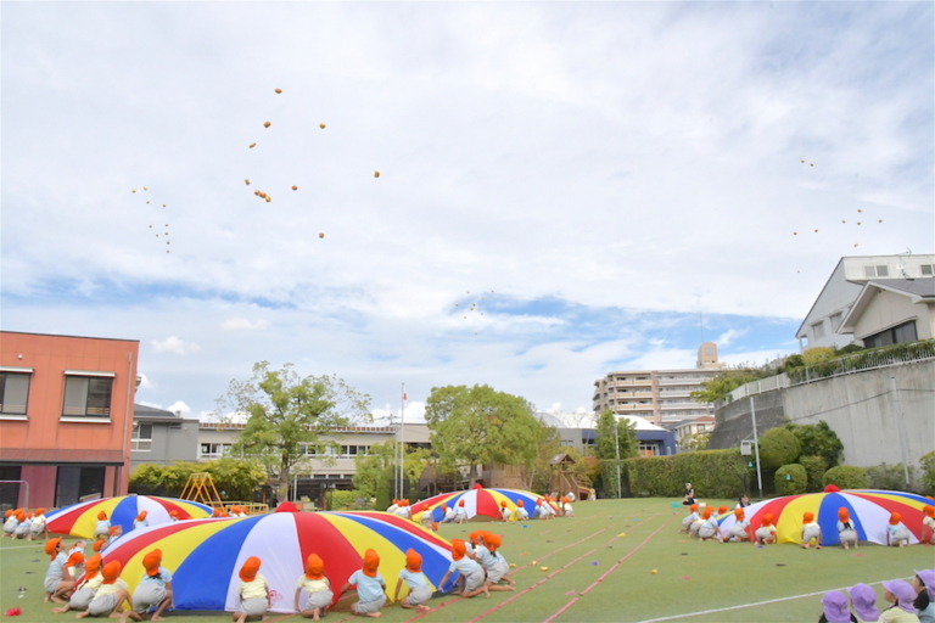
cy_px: 312
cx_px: 468
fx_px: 701
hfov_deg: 67.4
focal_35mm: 27
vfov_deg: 47.9
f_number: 22
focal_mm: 18
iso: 4000
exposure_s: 1/2000
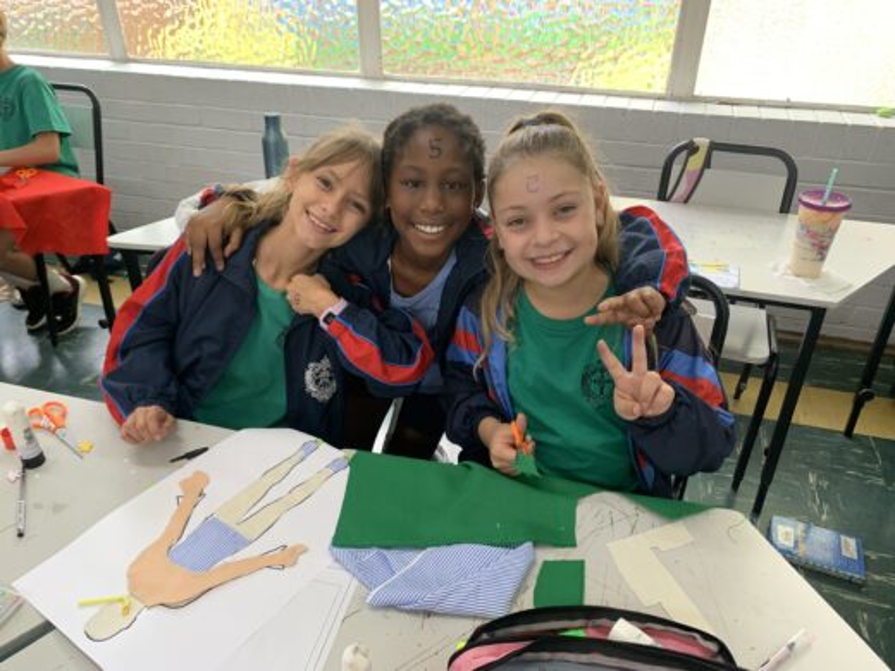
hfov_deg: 67.3
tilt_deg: -30.8
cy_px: 336
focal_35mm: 26
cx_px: 448
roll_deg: +0.7
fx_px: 672
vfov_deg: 53.1
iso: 100
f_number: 1.8
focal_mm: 4.25
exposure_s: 1/81
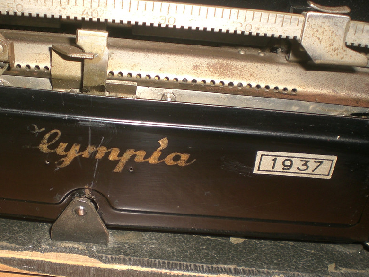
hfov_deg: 36.5
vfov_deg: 27.9
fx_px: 554
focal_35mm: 52
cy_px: 177
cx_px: 126
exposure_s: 1/60
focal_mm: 6.3
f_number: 3.1
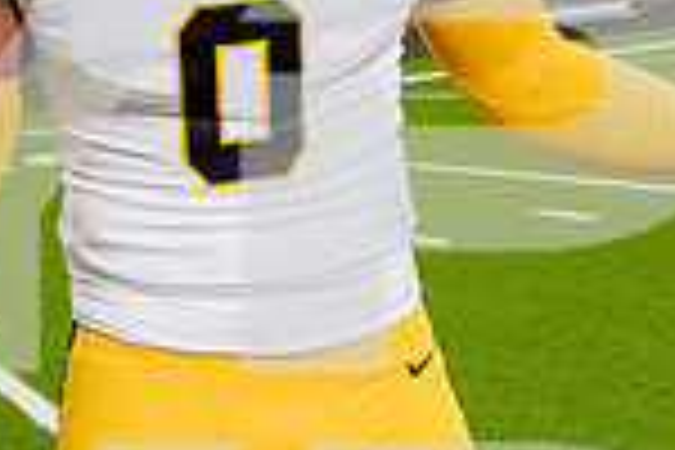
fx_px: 1744
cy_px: 137
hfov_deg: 21.7
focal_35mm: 93
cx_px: 153
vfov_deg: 14.7
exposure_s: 1/250
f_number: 8
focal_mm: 24
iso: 100
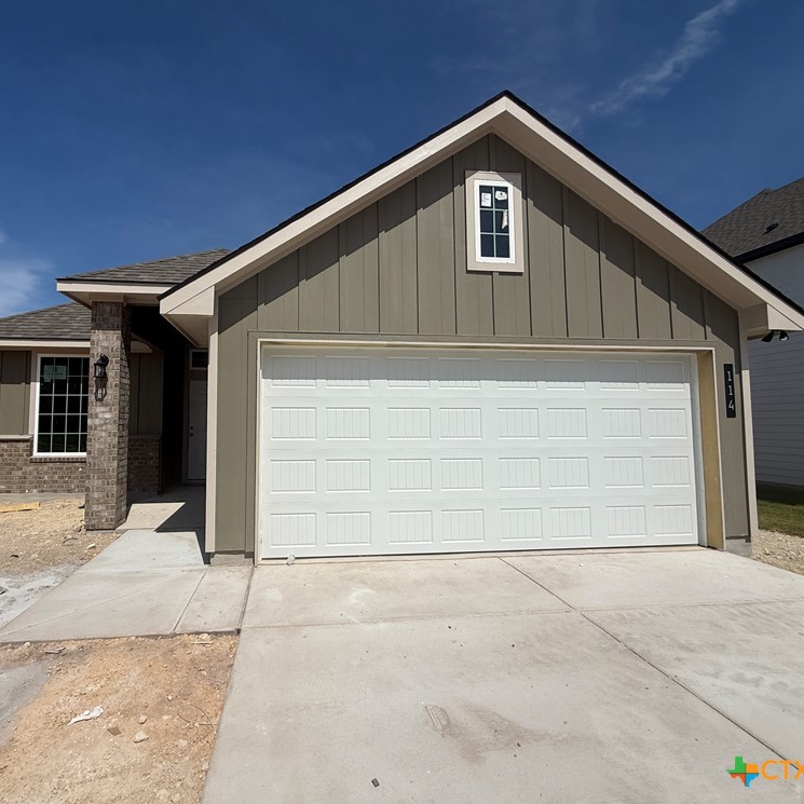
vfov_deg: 84.0
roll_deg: +0.3
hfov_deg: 83.2
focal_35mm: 17
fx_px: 447
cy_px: 395
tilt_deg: +4.1
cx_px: 331
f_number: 2.2
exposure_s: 1/6173
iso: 40
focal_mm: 2.22
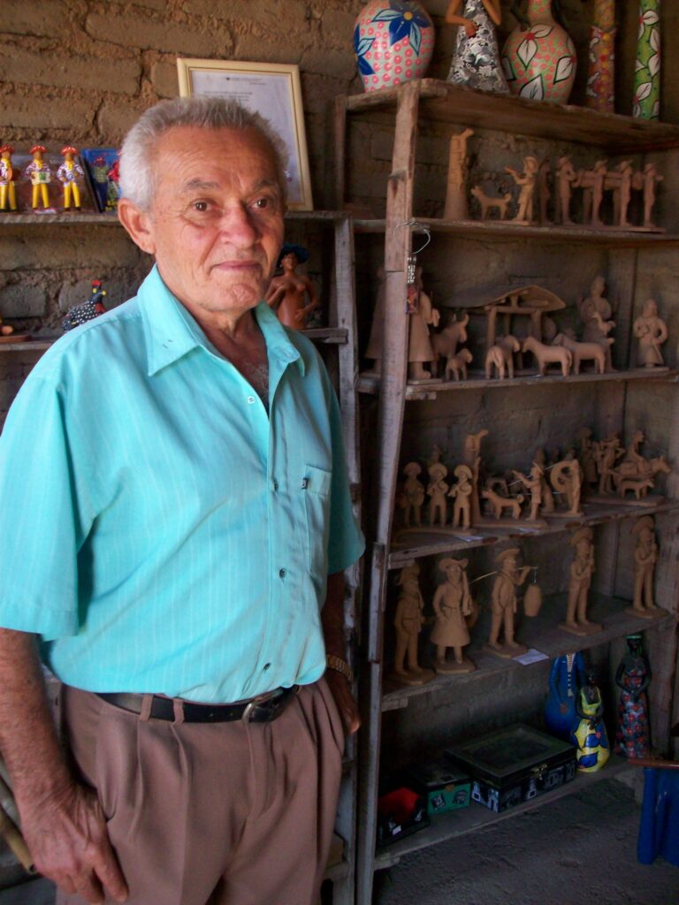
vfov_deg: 50.1
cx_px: 340
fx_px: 968
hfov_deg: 38.7
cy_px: 452
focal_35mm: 37
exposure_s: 1/64
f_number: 2.8
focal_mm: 6.2
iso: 136
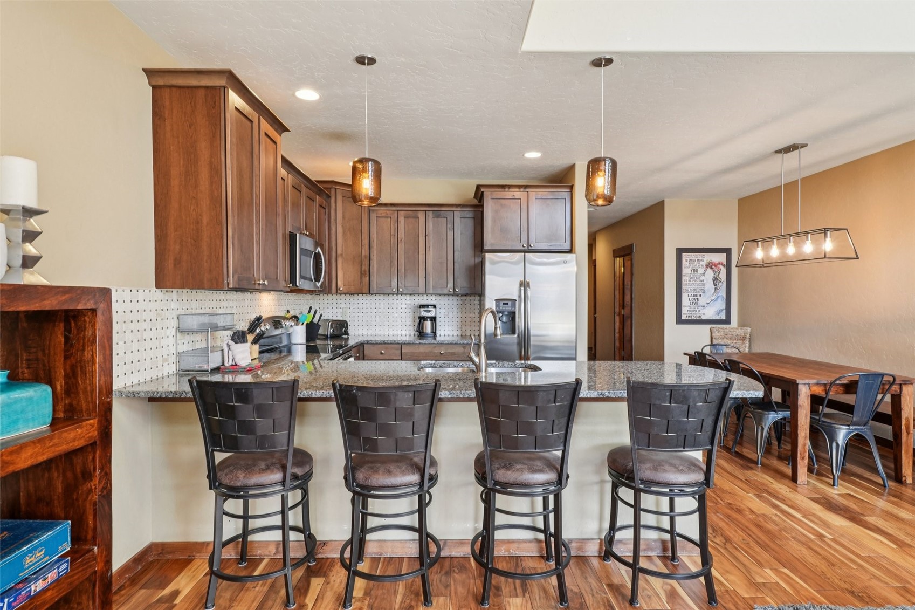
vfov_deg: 67.4
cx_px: 458
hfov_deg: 90.0
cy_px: 305
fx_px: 457
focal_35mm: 18
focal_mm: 12
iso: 500
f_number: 8
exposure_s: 1/20
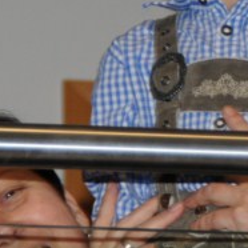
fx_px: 6249
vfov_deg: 2.3
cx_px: 205
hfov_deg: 2.3
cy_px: 25
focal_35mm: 771
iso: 400
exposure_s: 1/60
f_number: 6
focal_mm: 110
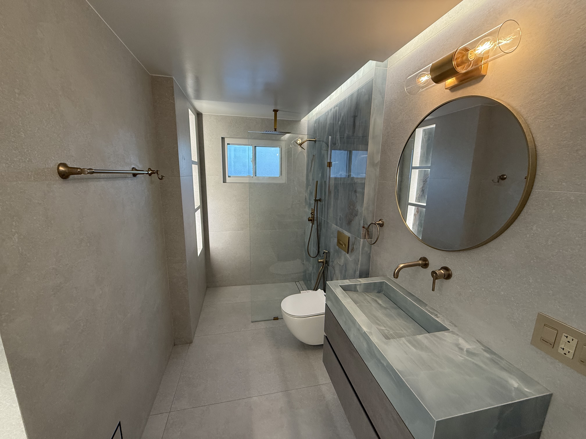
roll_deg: -0.9
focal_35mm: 14
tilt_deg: -10.4
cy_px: 220
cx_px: 293
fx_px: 237
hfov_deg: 102.1
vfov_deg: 85.7
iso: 250
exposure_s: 1/120
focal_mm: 2.22
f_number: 2.2
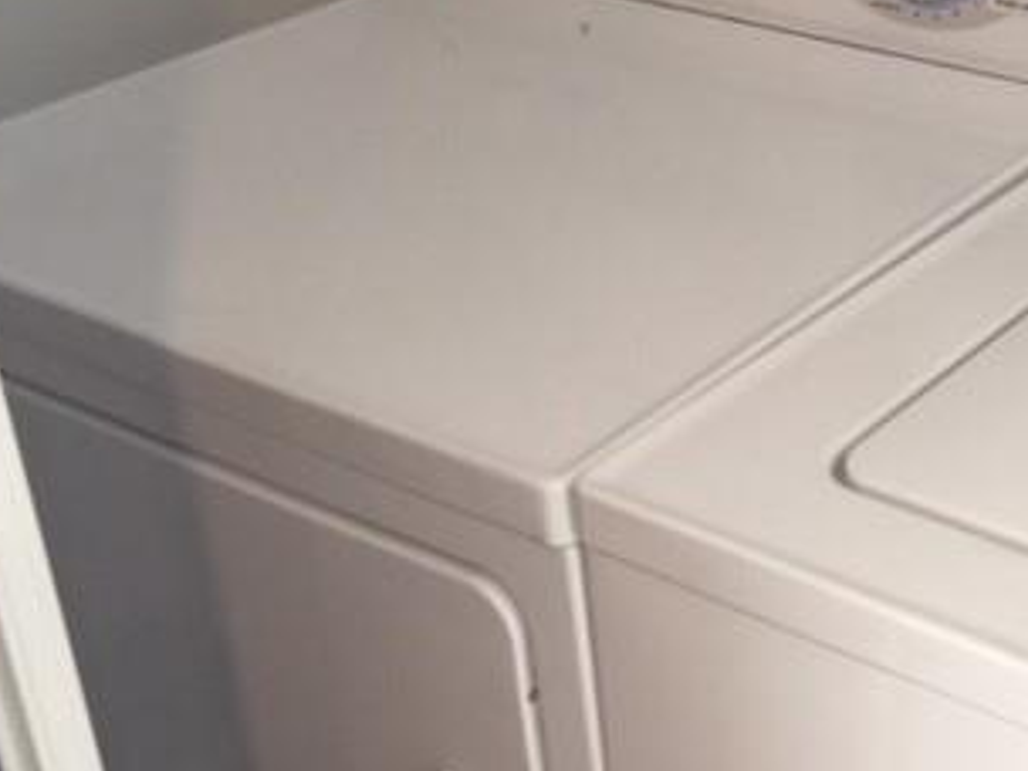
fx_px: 1812
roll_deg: -1.1
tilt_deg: -24.6
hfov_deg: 29.5
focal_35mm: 61
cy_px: 179
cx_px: 1031
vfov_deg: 23.7
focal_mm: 4.15
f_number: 2.2
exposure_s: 1/15
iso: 40
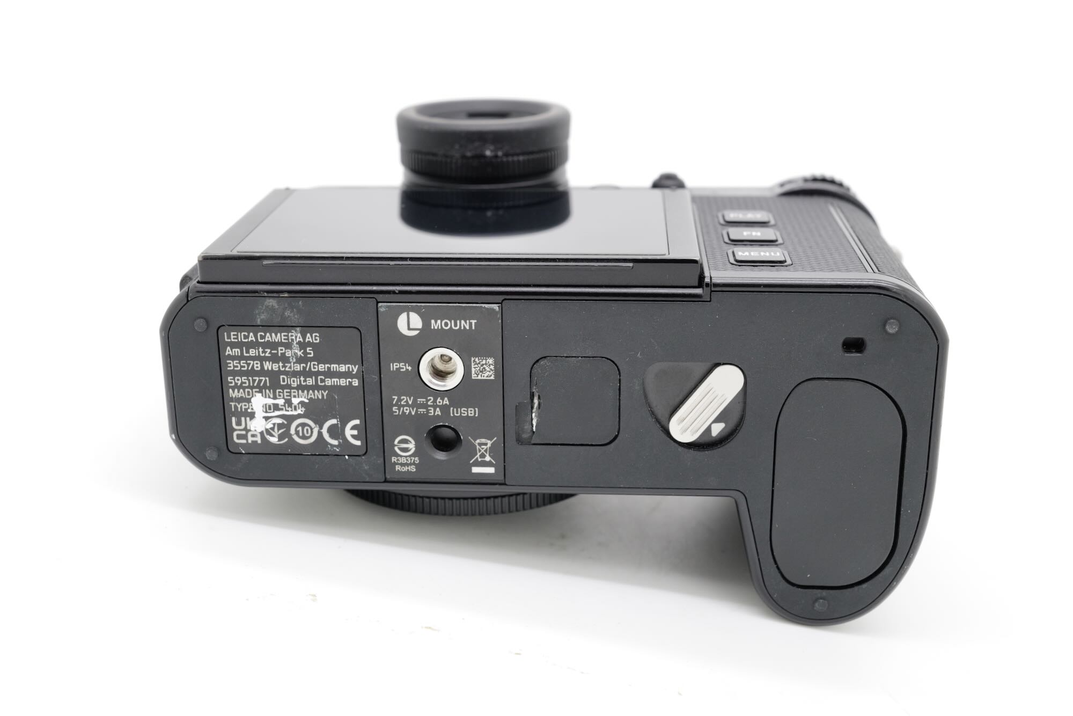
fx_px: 1282
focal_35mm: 43
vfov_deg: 31.2
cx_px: 536
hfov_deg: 45.4
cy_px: 358
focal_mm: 43
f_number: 9
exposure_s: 1/60
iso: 800
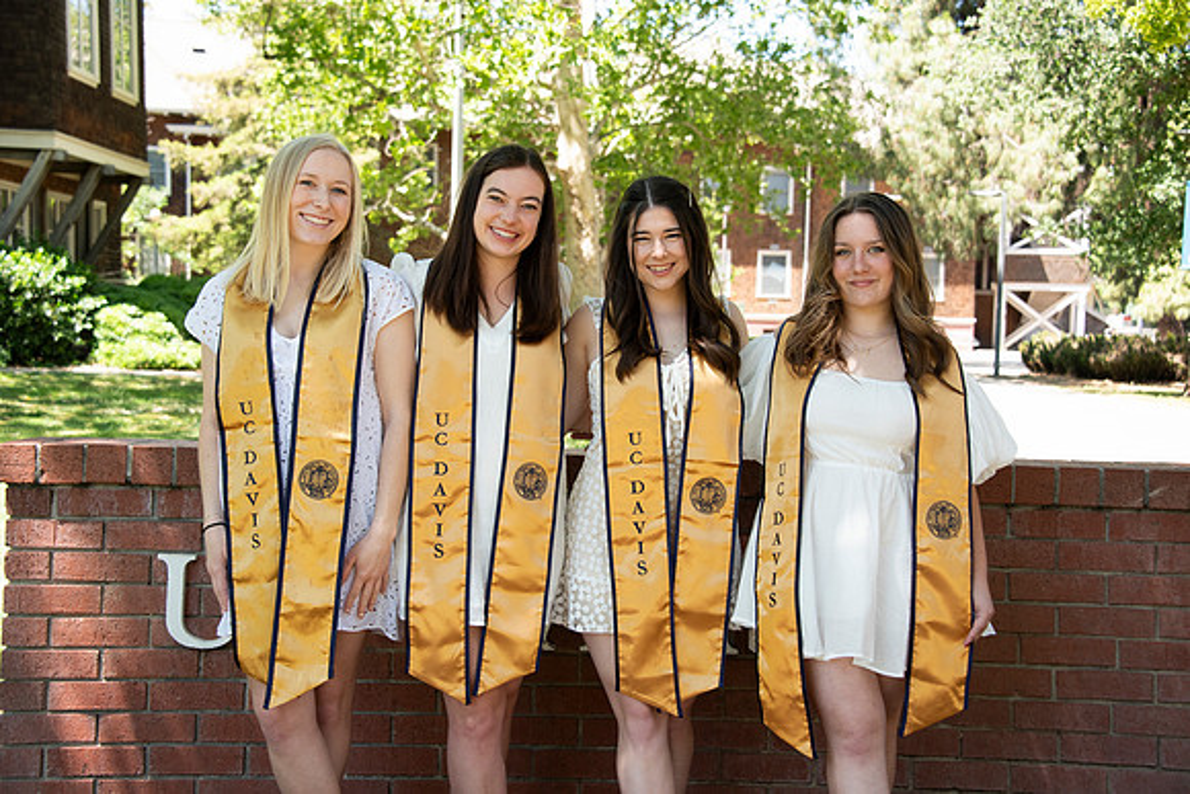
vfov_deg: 23.4
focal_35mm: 58
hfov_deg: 34.5
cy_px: 397
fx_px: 1918
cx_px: 595
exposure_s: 1/320
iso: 640
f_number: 5.6
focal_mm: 58
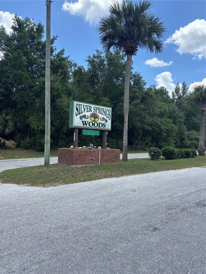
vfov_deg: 67.3
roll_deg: -2.5
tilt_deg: +0.3
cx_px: 103
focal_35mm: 26
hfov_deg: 53.1
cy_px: 137
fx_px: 206
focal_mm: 5.96
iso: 50
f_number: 1.6
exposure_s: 1/1522
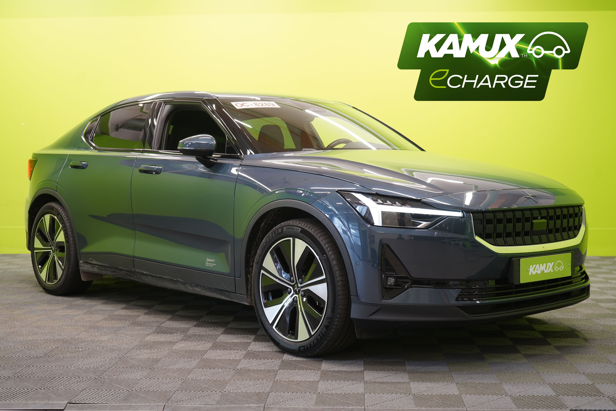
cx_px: 308
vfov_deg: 28.1
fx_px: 821
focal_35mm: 48
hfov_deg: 41.1
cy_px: 206
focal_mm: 48
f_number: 5
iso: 400
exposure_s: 1/20
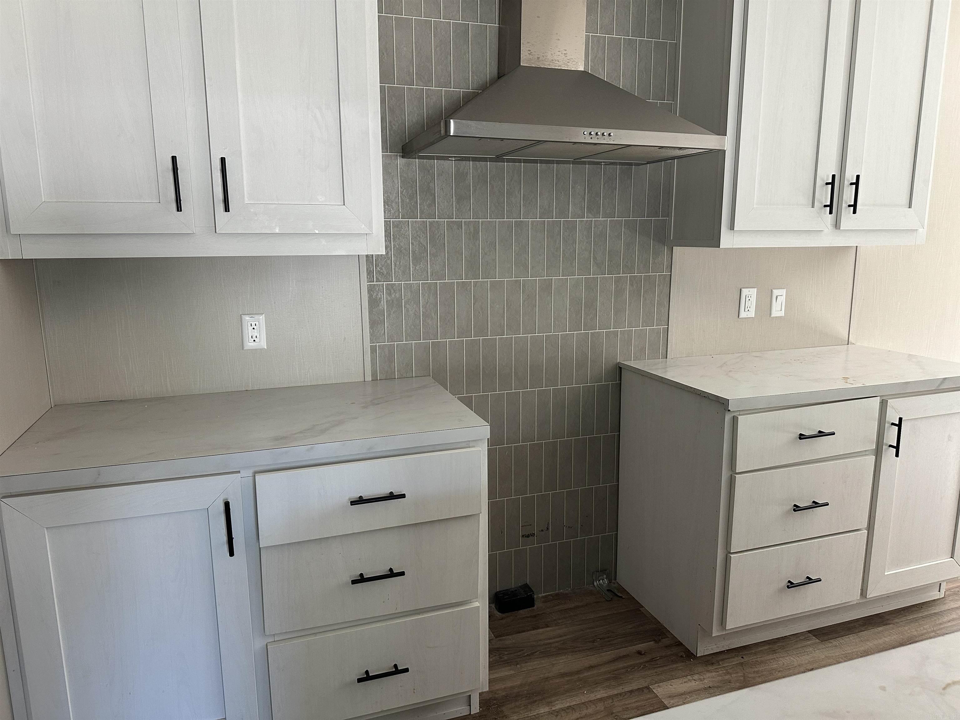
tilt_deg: -10.2
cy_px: 360
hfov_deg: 71.6
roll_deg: +0.3
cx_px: 480
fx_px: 666
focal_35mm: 24
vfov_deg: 56.8
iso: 250
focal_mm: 6.86
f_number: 1.78
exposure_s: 1/119
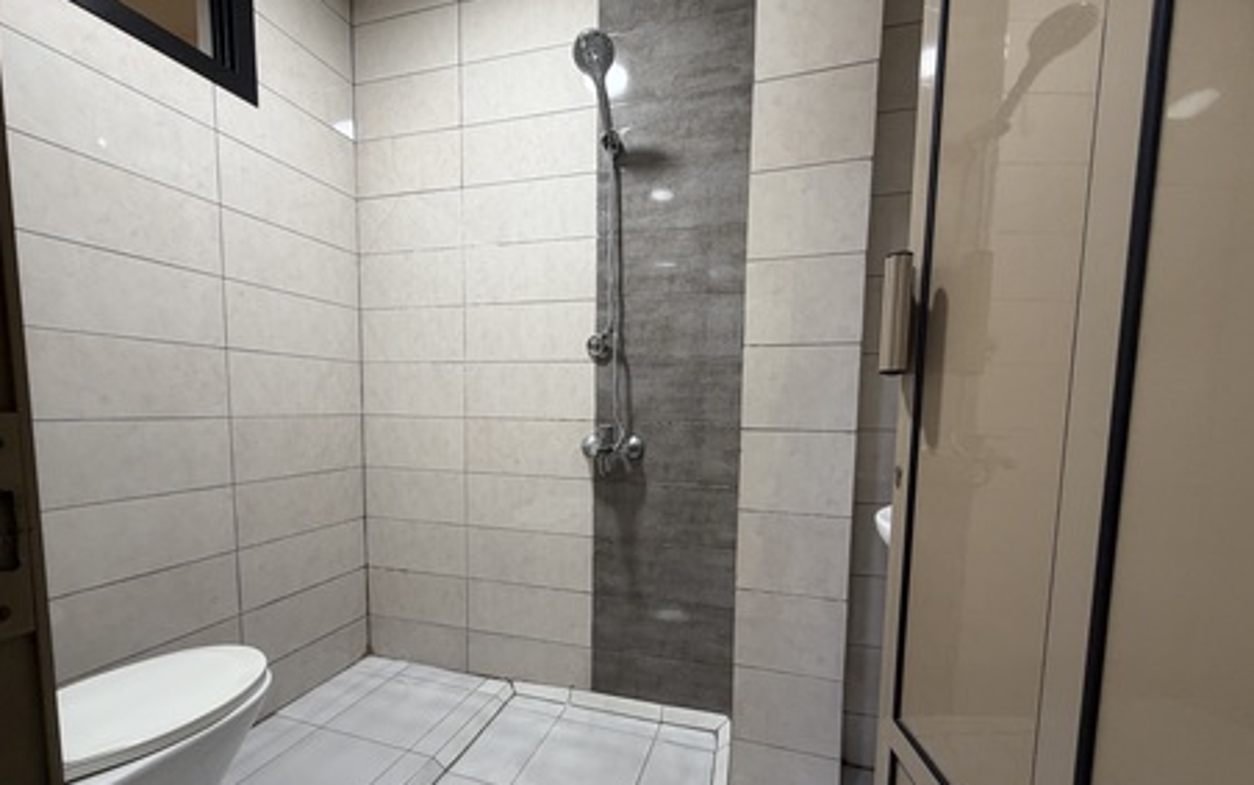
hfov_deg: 101.4
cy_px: 454
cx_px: 626
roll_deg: -1.0
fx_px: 513
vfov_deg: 74.4
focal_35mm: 15
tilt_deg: -4.7
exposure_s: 1/50
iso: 200
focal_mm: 2.22
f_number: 2.2
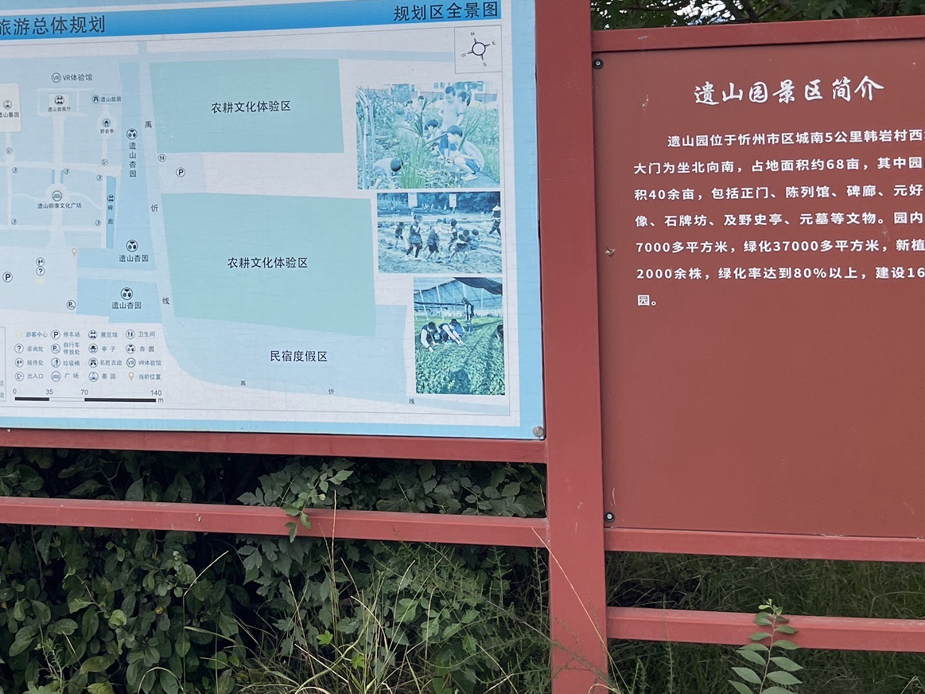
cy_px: 159
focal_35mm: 43
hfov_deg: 42.7
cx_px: 246
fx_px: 1149
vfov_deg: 32.8
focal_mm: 5.1
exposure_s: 1/908
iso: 32
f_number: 1.6
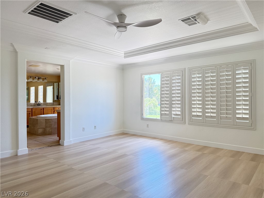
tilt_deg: +0.0
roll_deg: -0.1
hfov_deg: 71.6
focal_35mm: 24
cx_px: 132
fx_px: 183
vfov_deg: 56.8
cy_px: 99
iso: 200
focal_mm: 6.76
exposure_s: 1/226
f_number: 1.78
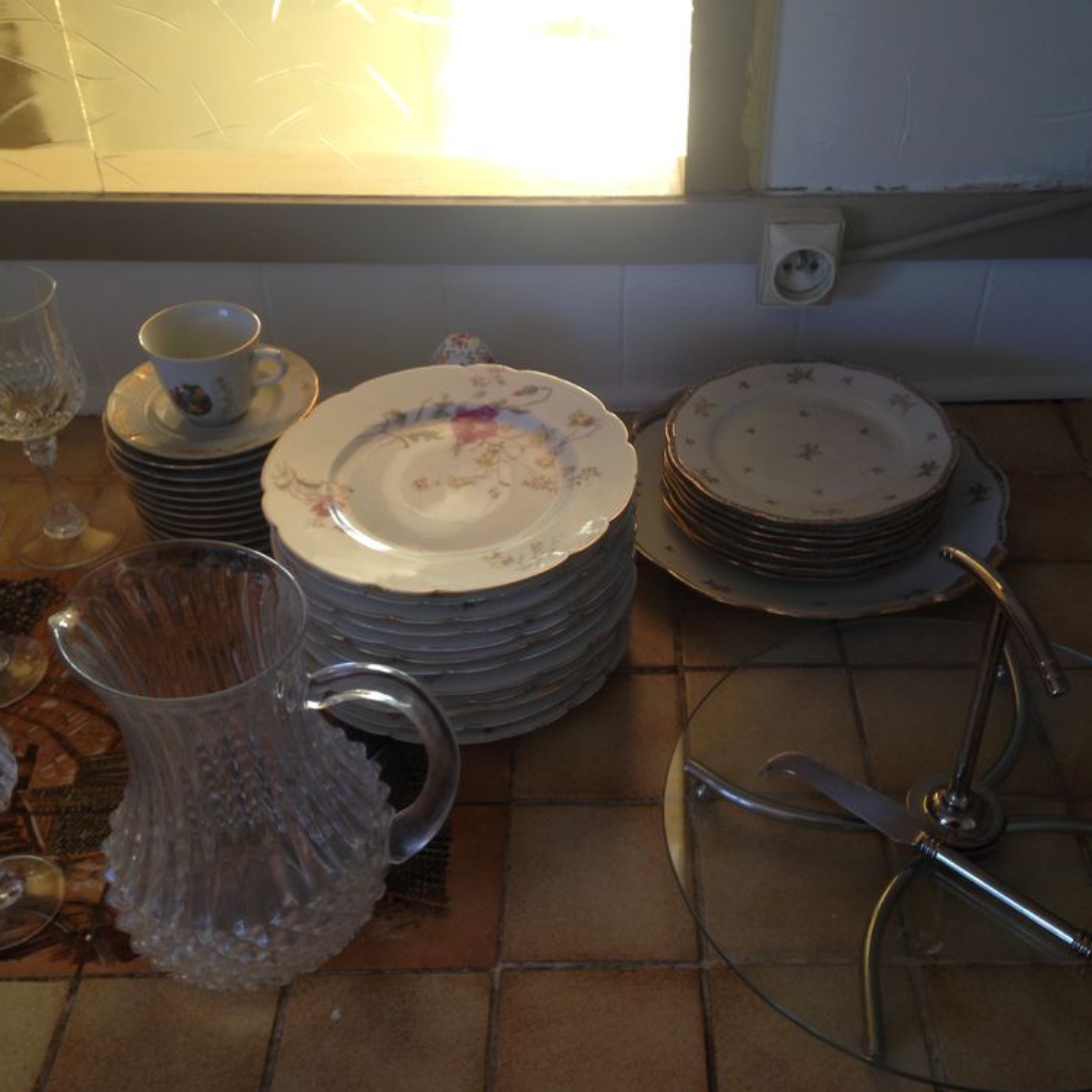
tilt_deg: -39.3
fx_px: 1392
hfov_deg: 42.8
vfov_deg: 42.8
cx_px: 604
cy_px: 546
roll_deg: +0.8
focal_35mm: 39
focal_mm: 4.12
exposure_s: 1/24
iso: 50
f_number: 2.4
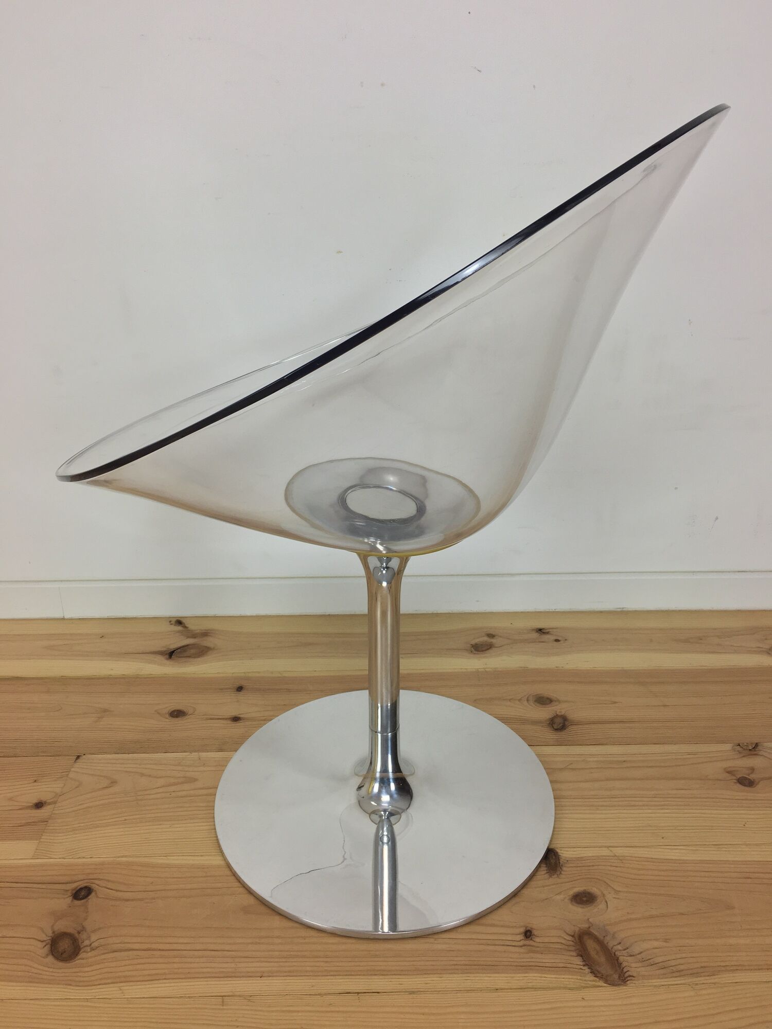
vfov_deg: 61.7
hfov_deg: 48.2
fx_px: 862
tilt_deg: -25.5
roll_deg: +0.0
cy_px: 514
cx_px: 386
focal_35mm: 29
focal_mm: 4.15
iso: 25
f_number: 2.2
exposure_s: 1/33
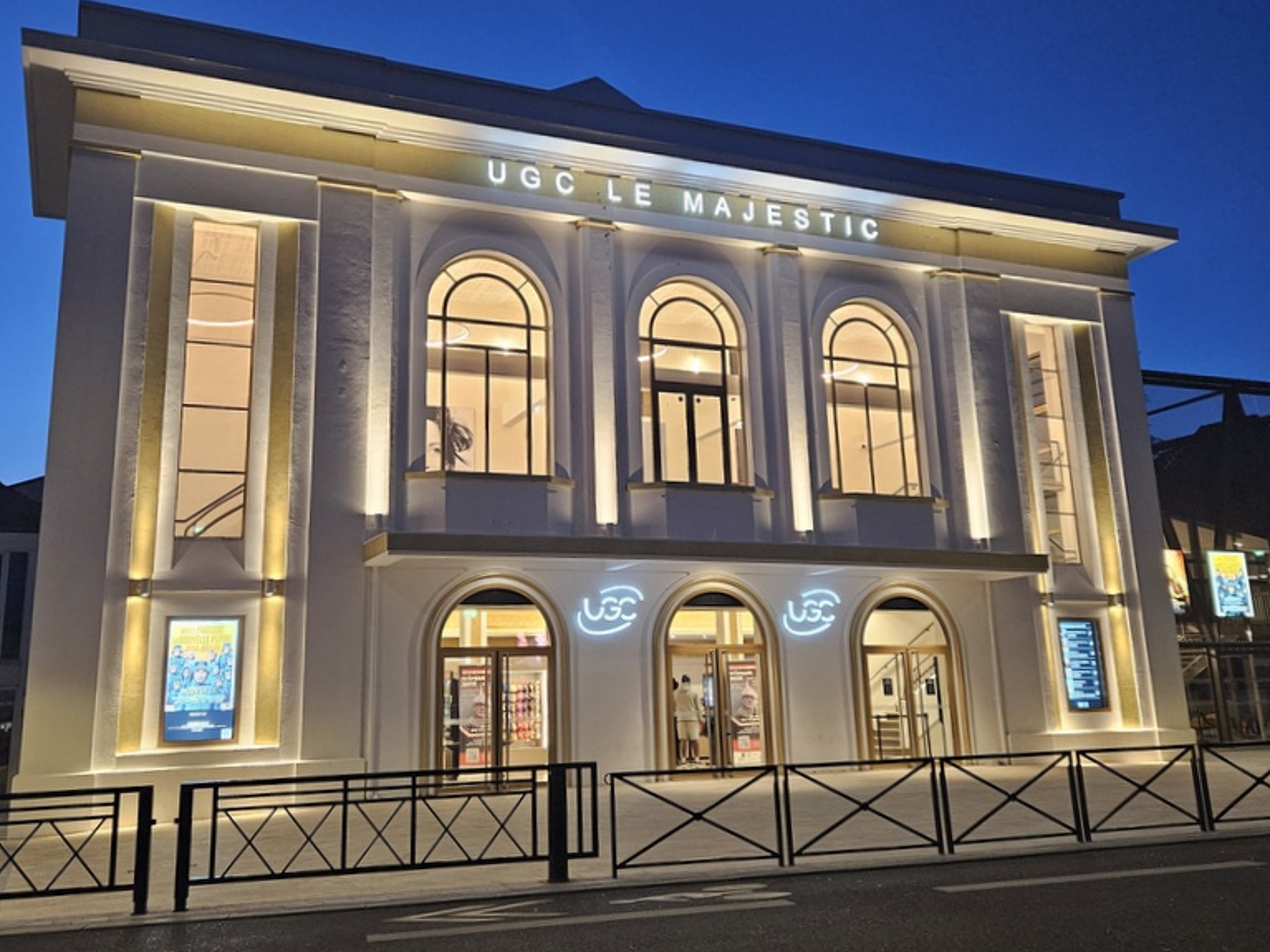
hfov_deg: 71.6
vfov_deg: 56.8
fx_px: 880
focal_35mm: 24
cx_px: 621
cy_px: 473
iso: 500
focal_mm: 5.4
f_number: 1.8
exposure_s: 1/100
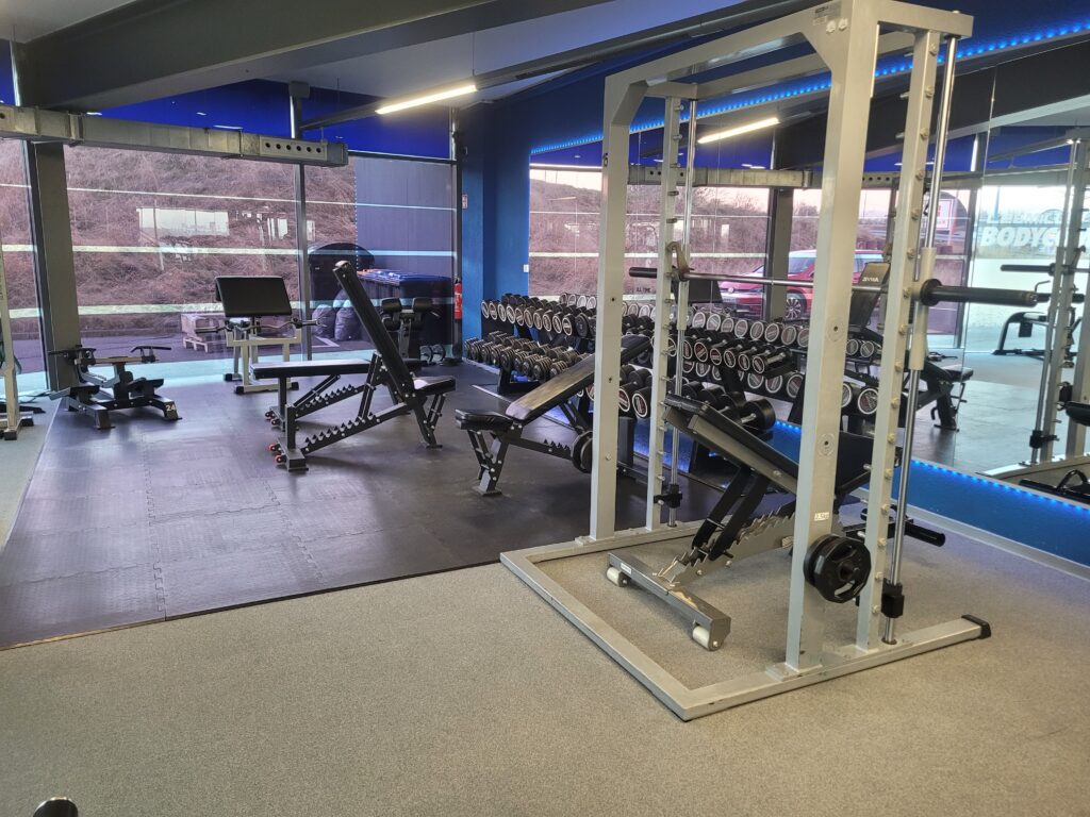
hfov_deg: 67.3
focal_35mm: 26
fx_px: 819
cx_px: 545
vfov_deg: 53.1
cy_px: 408
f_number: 1.8
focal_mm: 5.4
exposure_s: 1/50
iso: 400
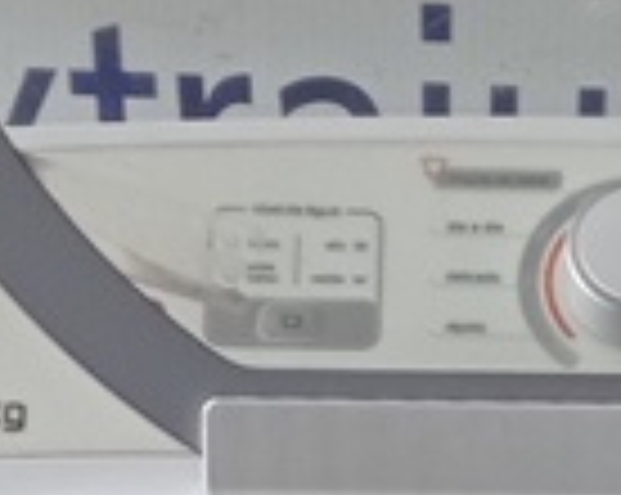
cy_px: 1134
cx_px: 495
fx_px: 3726
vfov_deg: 7.2
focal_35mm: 203
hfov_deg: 9.5
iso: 109
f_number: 1.79
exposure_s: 1/120
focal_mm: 4.7
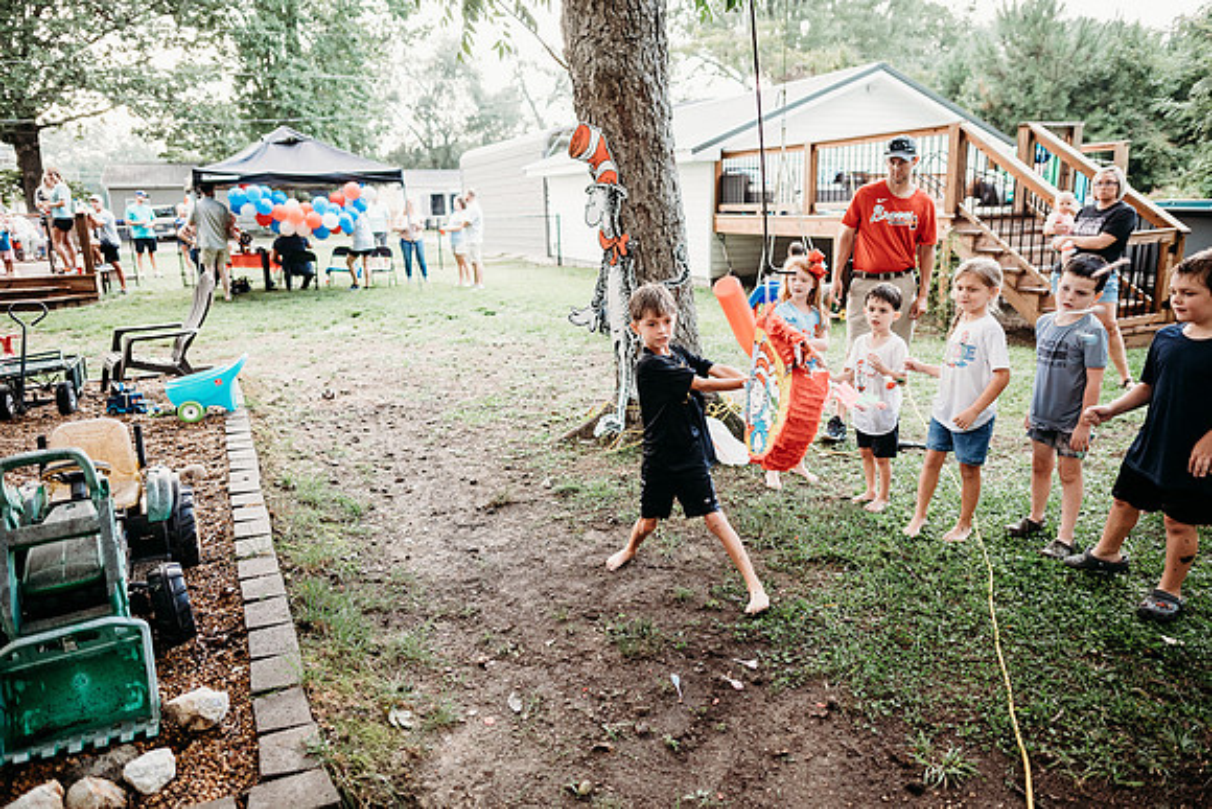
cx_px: 606
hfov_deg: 73.7
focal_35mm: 24
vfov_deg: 53.2
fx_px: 808
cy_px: 404
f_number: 2.5
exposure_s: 1/200
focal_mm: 24
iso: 1250
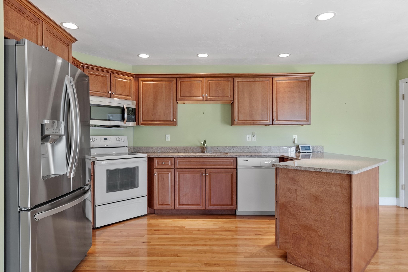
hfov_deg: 81.2
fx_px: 238
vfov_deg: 59.5
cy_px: 136
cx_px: 204
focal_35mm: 21
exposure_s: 1/1.67
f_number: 8
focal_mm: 14
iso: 320
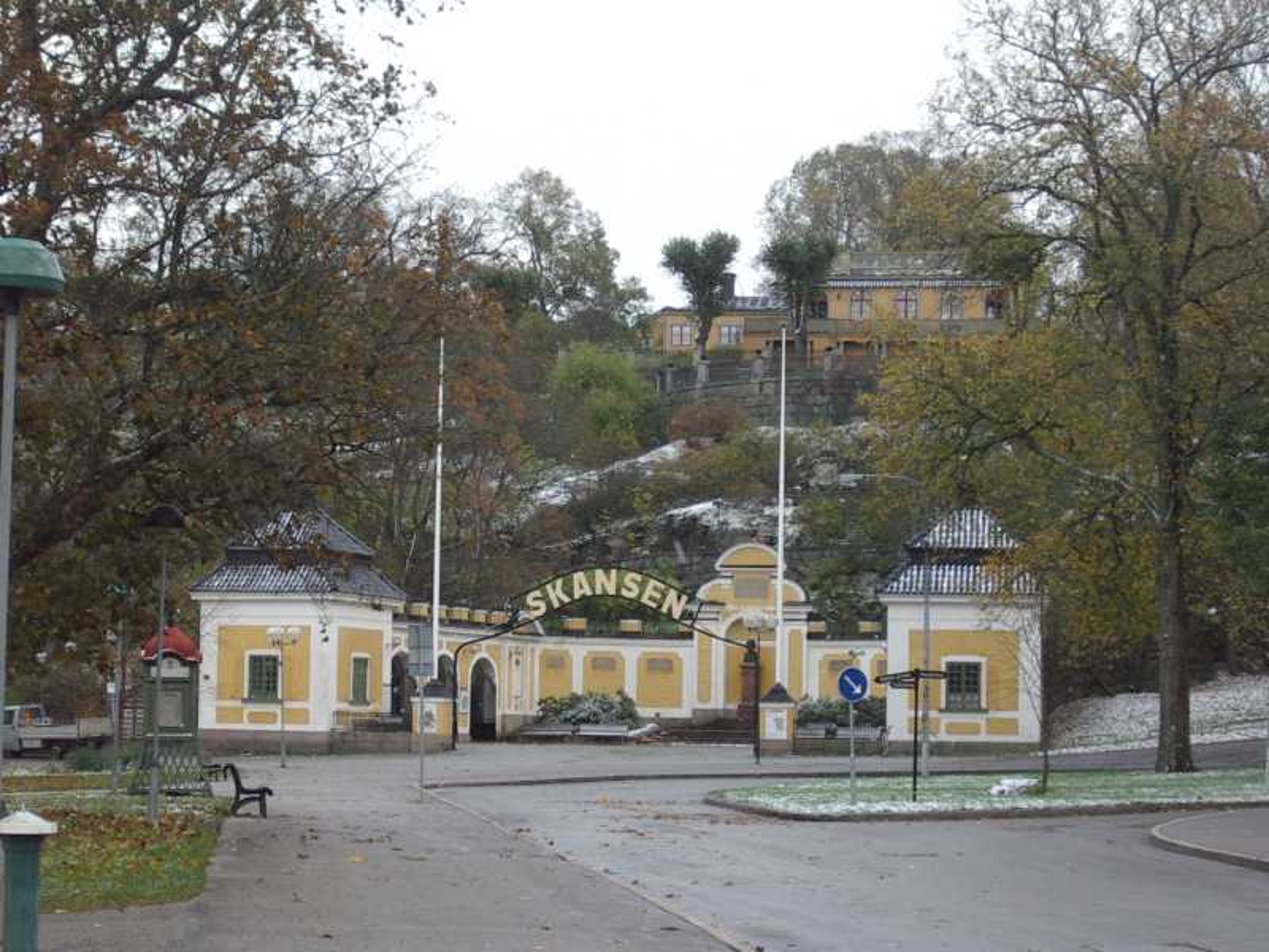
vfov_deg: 16.8
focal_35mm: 88
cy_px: 476
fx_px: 3226
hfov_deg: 22.3
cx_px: 634
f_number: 4.2
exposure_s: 1/160
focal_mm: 13.3
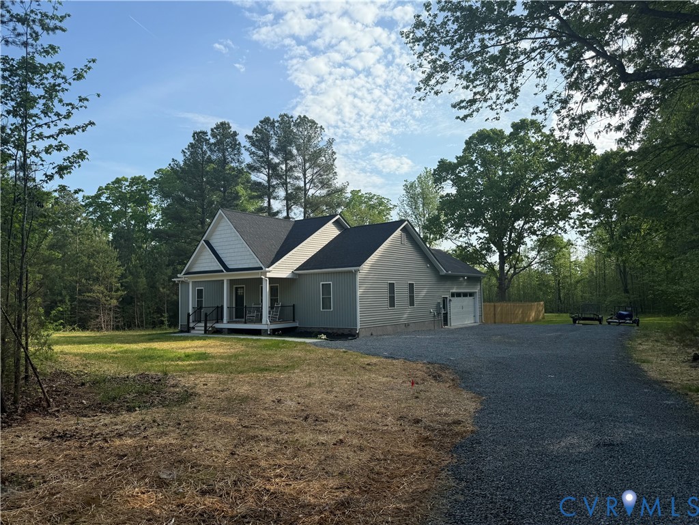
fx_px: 485
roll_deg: +1.0
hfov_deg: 71.6
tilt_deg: +4.5
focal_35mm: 24
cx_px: 350
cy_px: 262
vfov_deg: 56.8
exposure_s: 1/3425
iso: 80
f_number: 1.78
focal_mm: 6.76
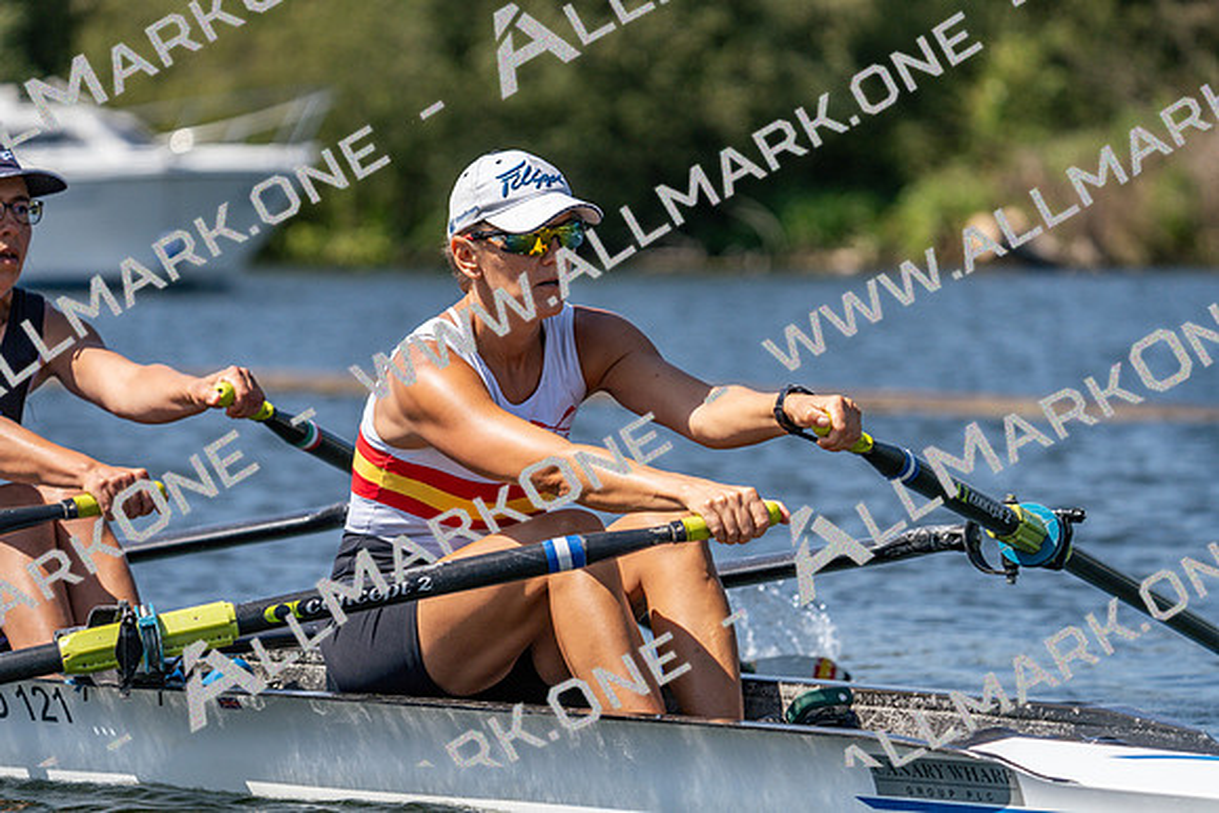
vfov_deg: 5.1
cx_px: 610
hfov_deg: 7.6
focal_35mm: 270
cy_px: 406
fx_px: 9144
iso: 250
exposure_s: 1/2000
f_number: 5.6
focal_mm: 270
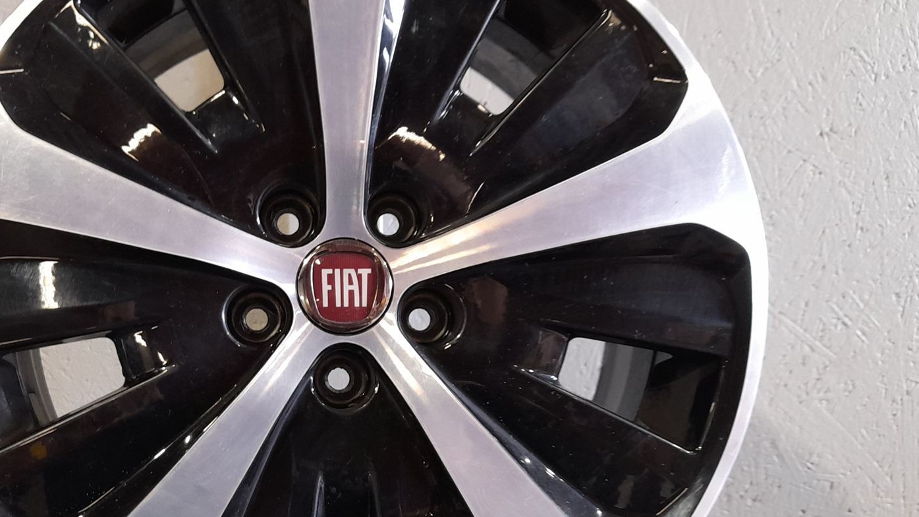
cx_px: 314
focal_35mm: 40
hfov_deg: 49.7
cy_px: 314
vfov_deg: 29.6
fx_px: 975
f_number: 2
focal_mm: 4.6
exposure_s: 1/50
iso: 200
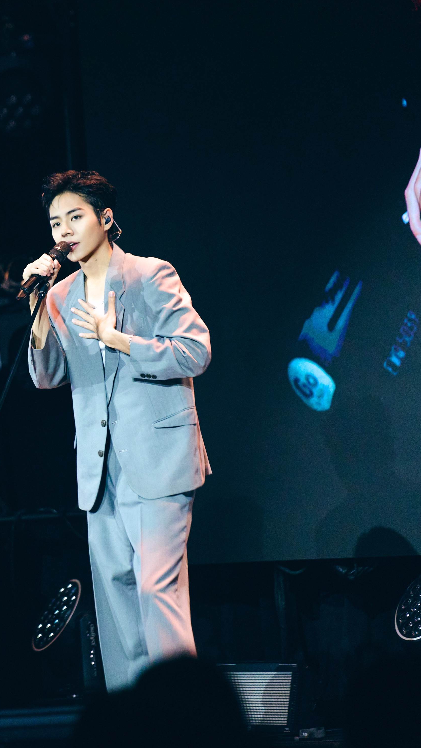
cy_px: 374
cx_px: -116
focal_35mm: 236
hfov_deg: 5.1
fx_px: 4683
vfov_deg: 9.1
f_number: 2.8
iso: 8000
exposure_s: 1/400
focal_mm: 150
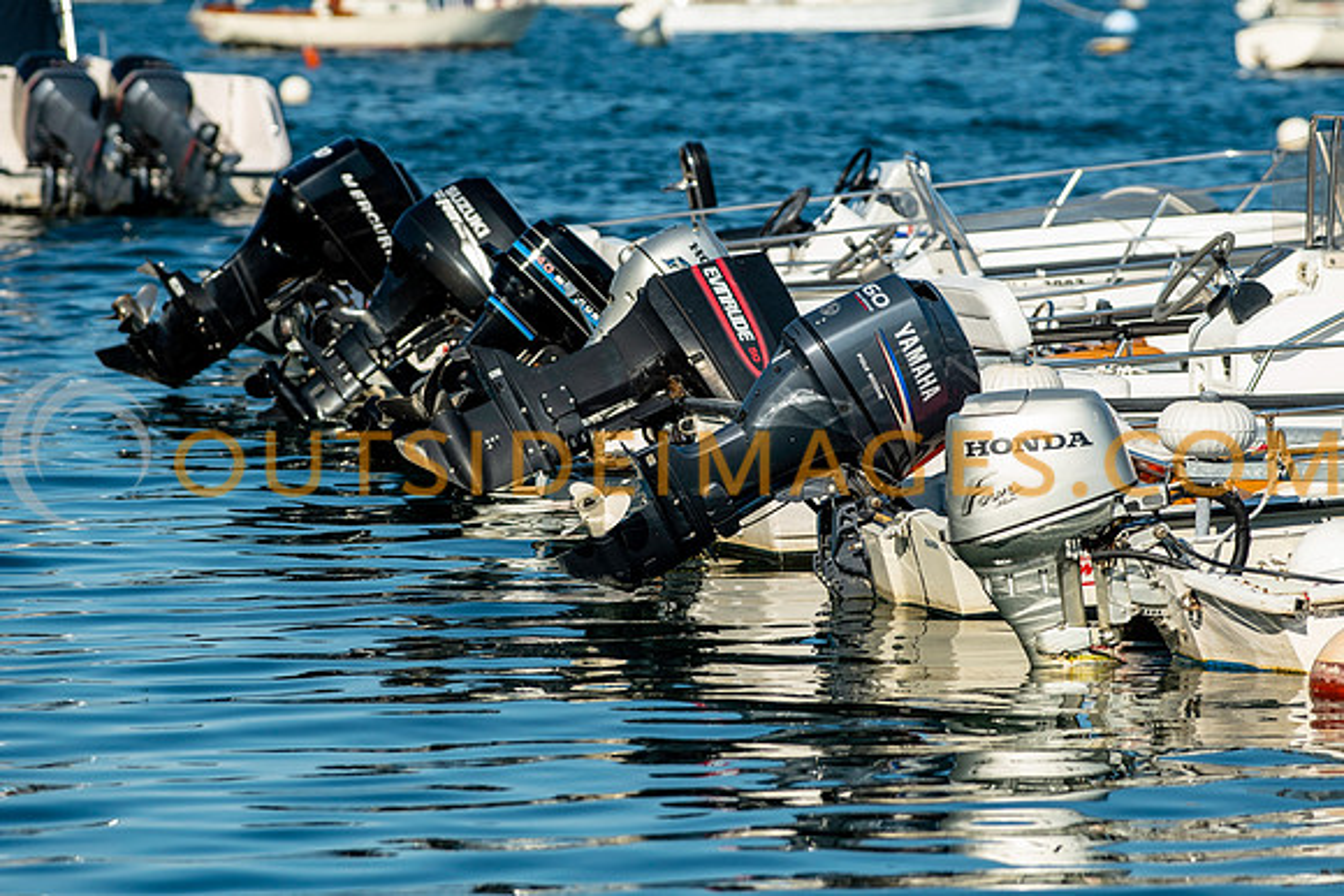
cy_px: 448
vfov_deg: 5.6
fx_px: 9242
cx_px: 672
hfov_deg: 8.3
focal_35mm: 248
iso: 200
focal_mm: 165
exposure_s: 1/2000
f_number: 4
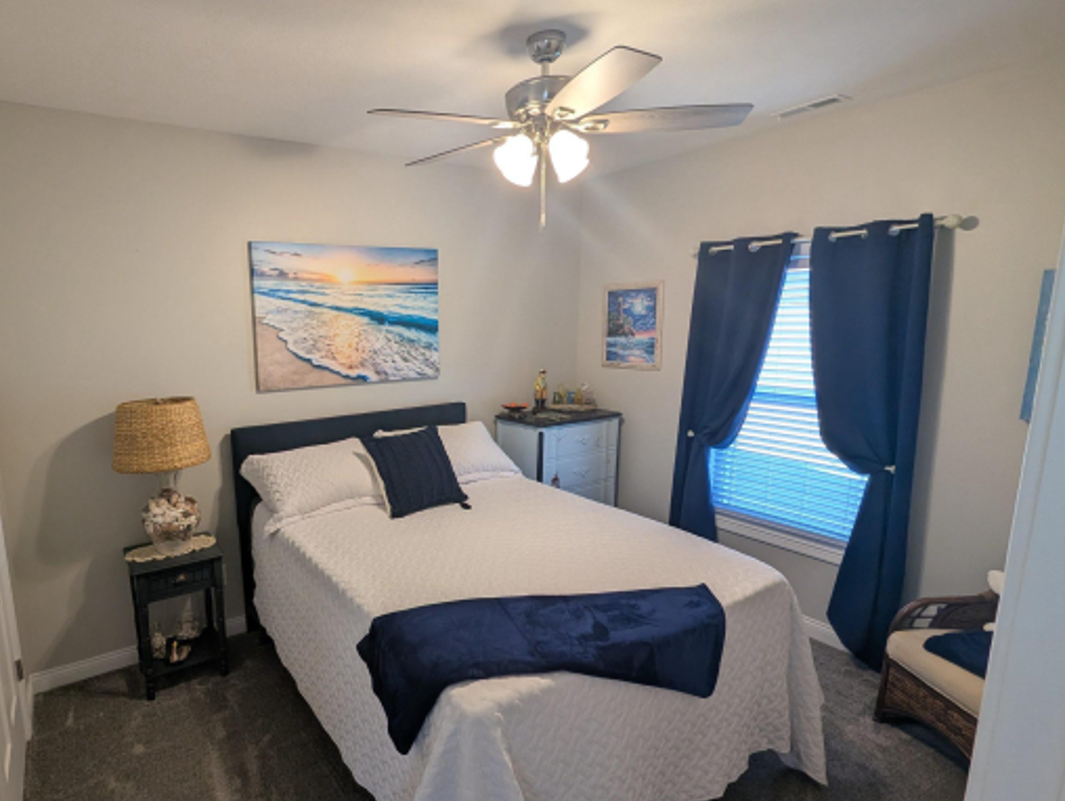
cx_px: 392
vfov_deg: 74.8
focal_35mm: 17
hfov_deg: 88.9
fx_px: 524
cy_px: 424
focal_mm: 1.95
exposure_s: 1/30
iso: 57
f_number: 2.2
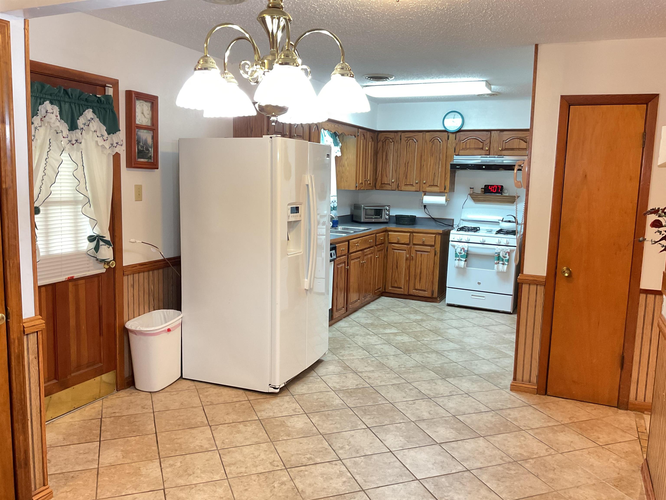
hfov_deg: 61.7
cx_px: 333
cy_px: 250
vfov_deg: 48.2
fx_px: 558
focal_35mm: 29
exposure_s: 1/40
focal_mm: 3
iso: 200
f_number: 1.8
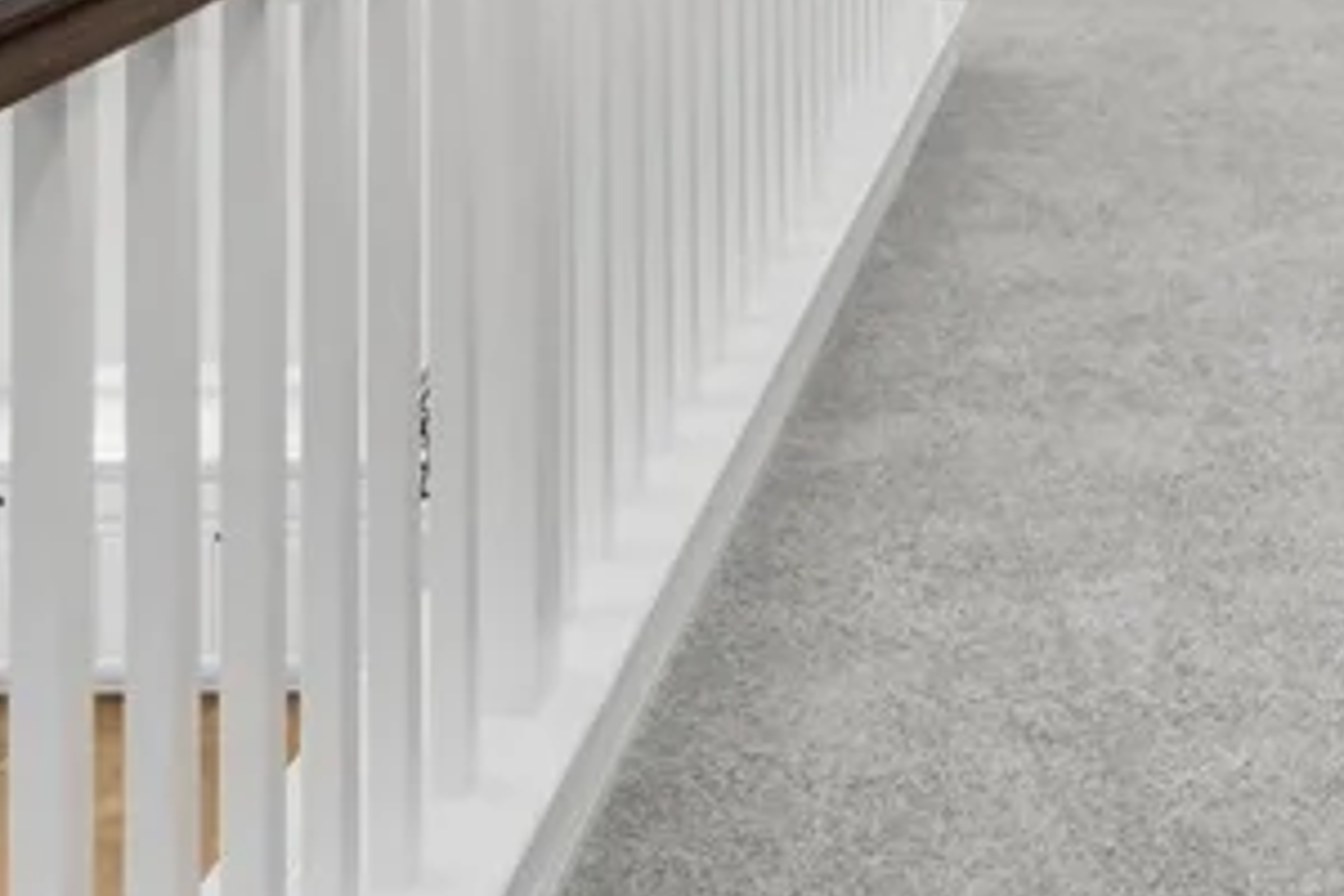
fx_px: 2165
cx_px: 1250
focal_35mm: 58
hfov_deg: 32.5
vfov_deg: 19.6
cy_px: -526
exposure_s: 1/100
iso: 400
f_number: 8
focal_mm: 17
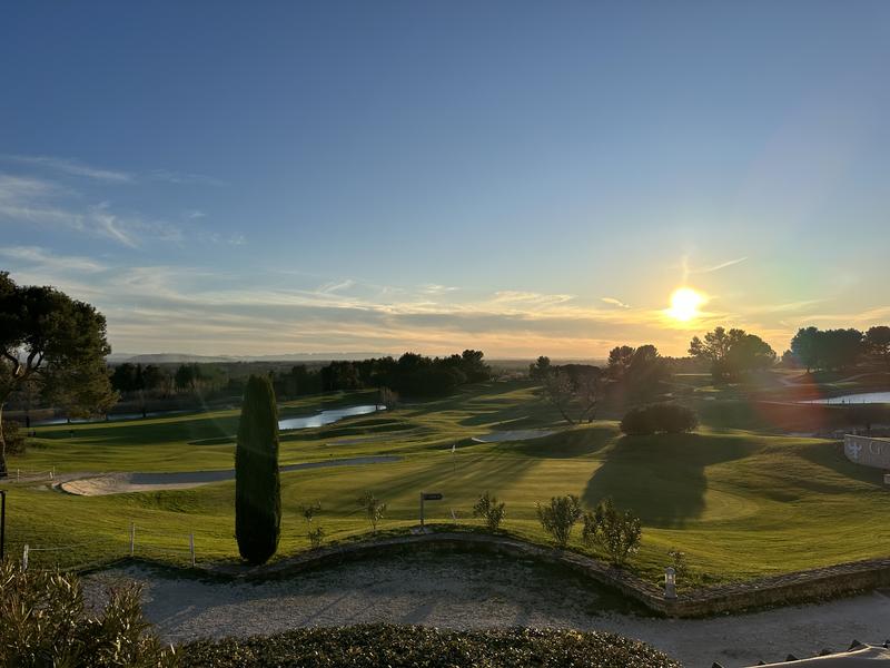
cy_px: 334
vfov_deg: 56.8
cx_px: 445
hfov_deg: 71.6
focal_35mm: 24
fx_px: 617
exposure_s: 1/5263
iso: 80
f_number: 1.78
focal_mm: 6.86
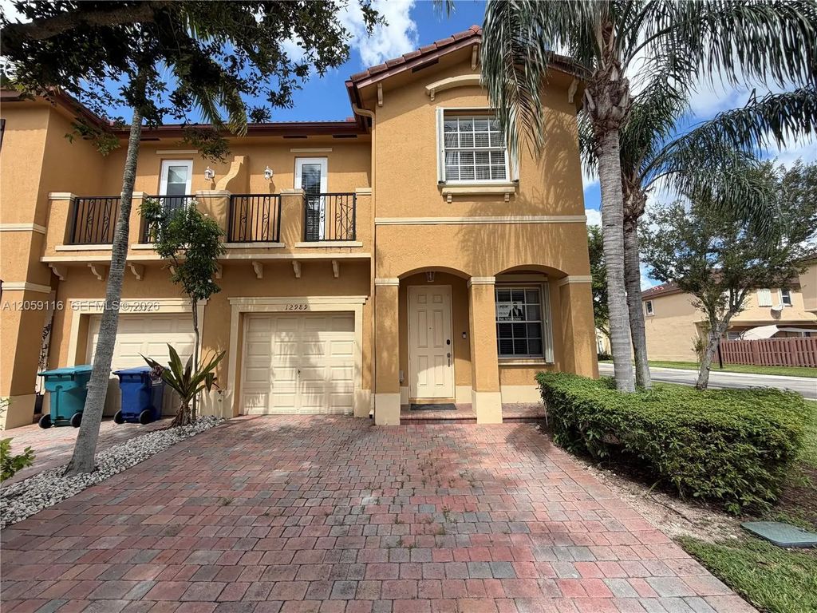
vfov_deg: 85.7
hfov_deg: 102.1
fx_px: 330
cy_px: 306
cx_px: 408
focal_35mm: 14
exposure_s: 1/770
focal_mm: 2.22
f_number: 2.2
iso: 32
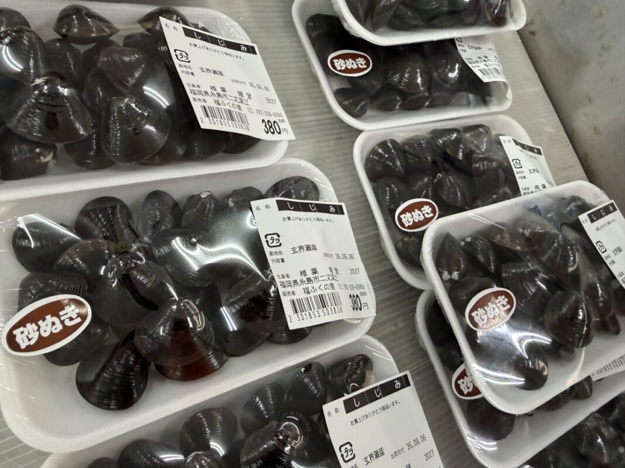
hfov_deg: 71.6
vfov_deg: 56.8
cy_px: 234
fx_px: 433
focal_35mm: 24
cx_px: 312
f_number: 2.2
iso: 250
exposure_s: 1/120
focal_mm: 2.22
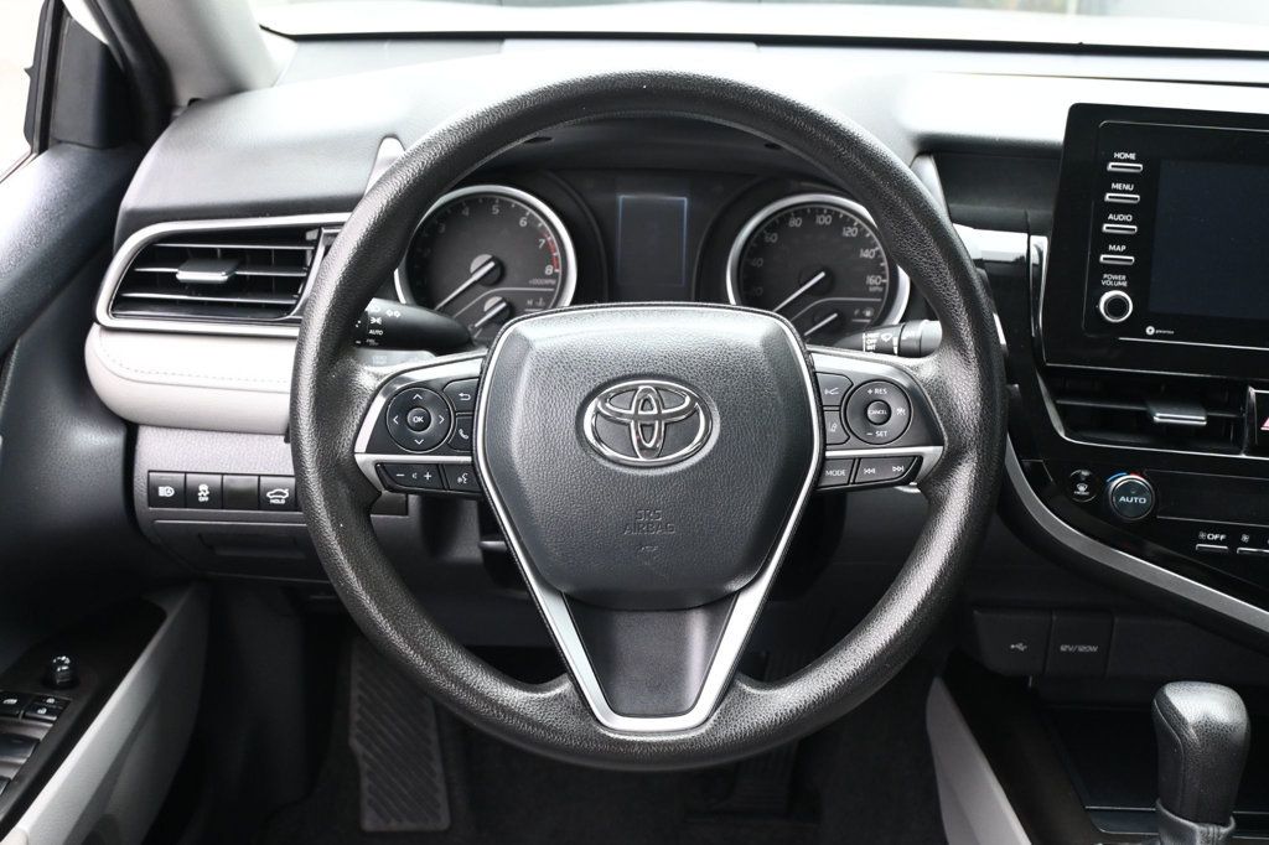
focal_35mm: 41
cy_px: 422
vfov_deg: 32.4
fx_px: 1454
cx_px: 634
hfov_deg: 47.2
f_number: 4.5
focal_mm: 27.5
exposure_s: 1/125
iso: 1250
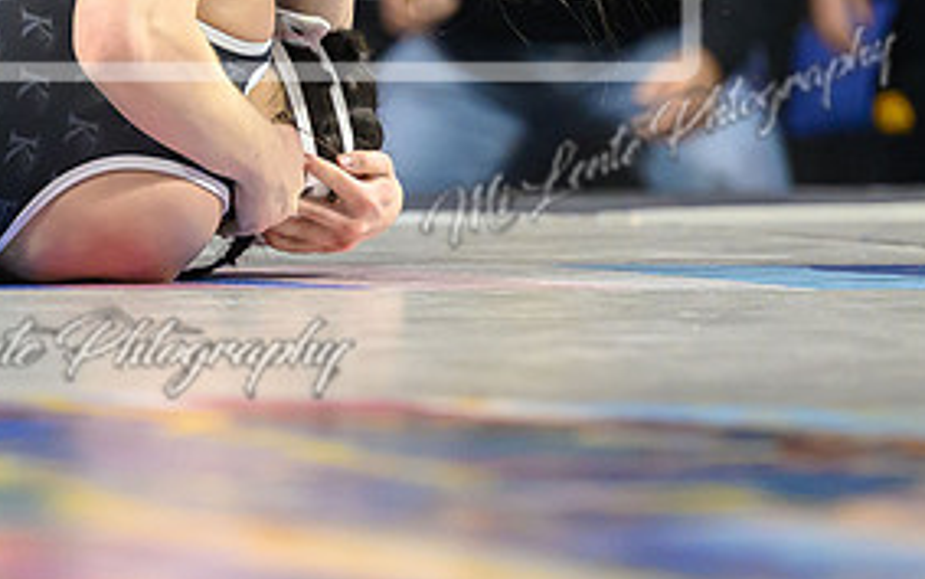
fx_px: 14977
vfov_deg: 2.2
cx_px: 36
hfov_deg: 3.5
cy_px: 155
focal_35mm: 594
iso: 4000
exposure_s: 1/800
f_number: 2.8
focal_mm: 175
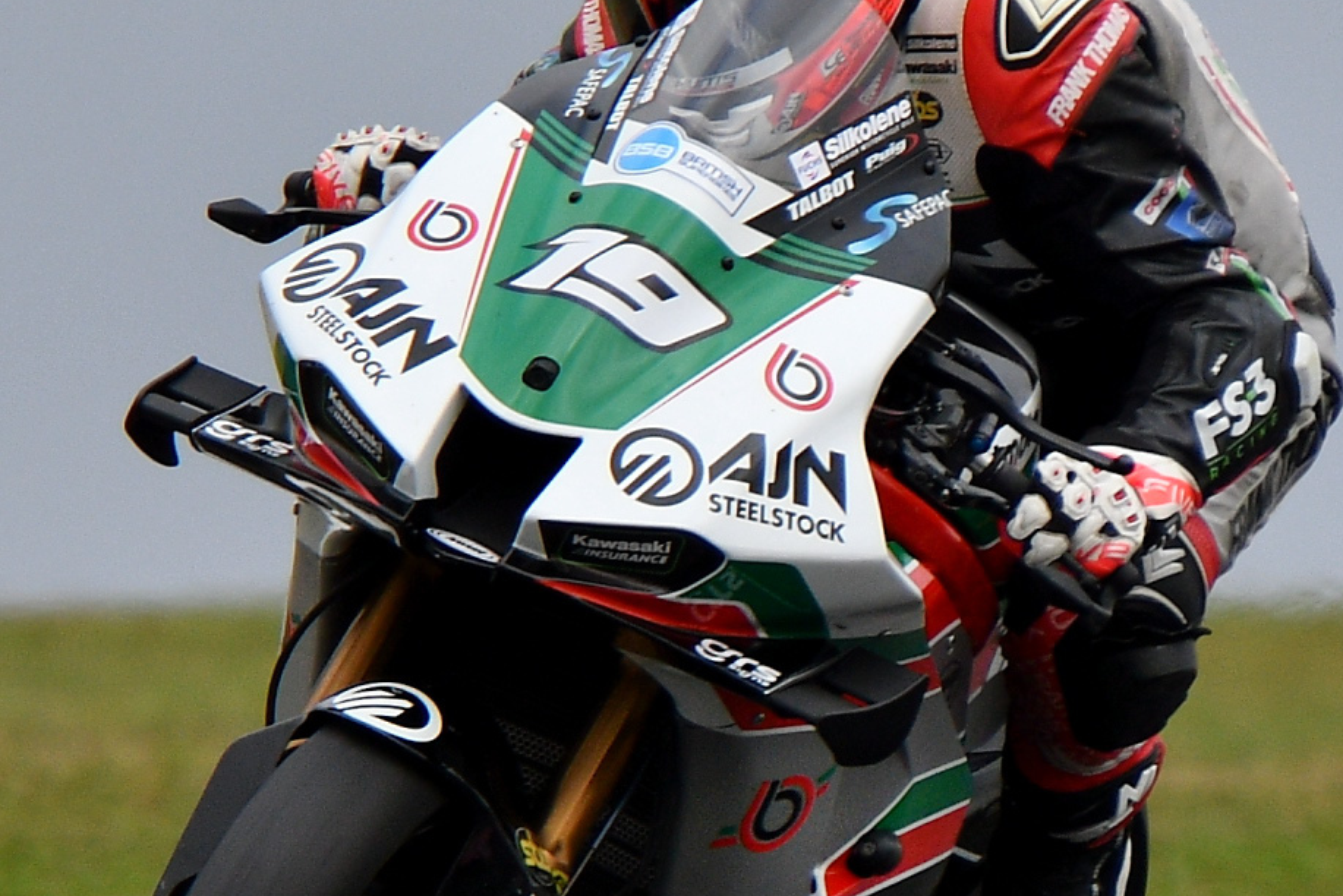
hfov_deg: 1.2
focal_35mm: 1745
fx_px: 65115
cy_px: 621
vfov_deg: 0.8
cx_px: 668
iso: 320
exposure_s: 1/1000
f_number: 6.3
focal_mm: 400
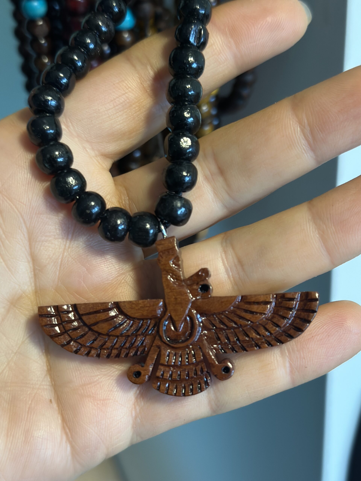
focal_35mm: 48
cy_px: 240
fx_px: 667
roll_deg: +6.4
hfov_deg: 30.3
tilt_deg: -36.8
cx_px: 180
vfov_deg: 39.7
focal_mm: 6.86
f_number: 1.78
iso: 320
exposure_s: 1/33
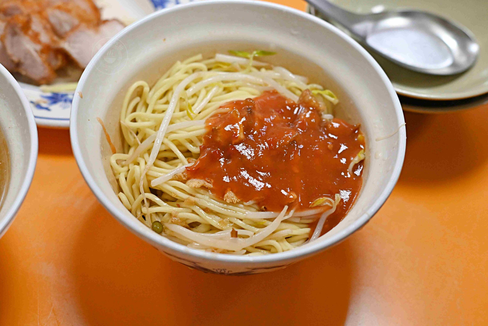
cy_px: 163
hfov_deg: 27.0
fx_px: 1017
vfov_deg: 18.2
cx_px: 244
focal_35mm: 75
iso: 1250
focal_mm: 50
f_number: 3.2
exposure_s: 1/200
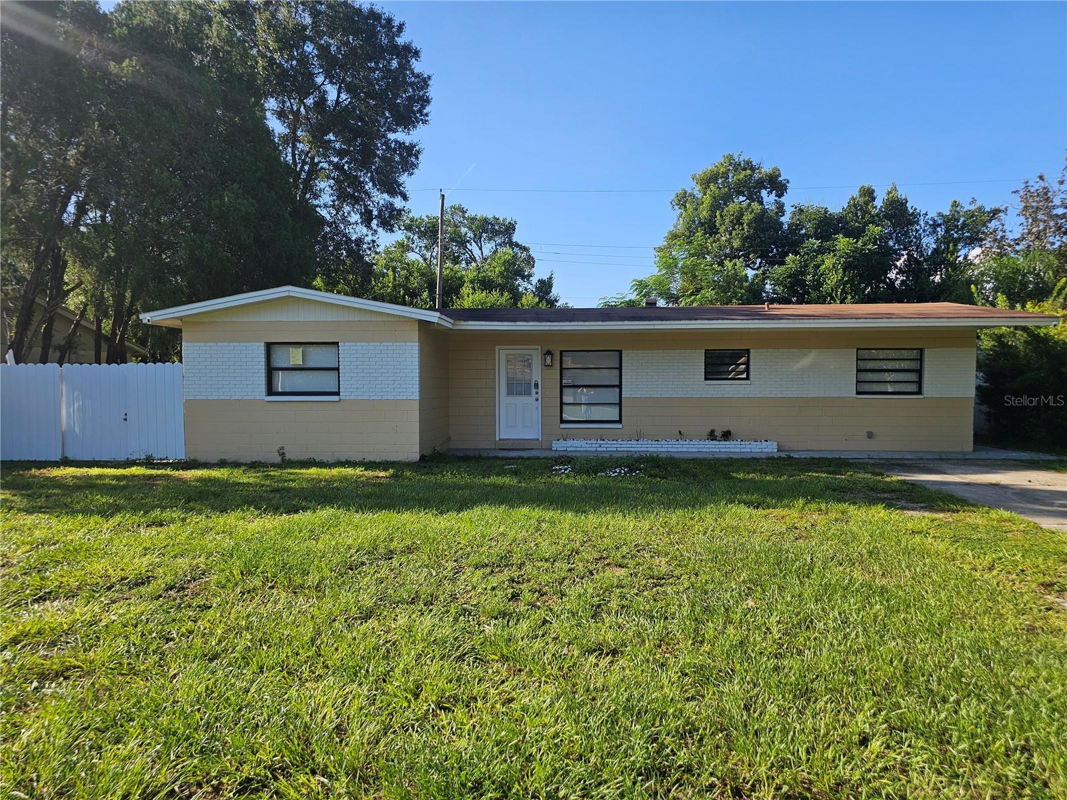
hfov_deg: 73.9
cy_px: 400
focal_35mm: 23
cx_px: 534
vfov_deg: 58.9
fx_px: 709
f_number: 1.7
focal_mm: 6.3
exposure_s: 1/475
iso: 10
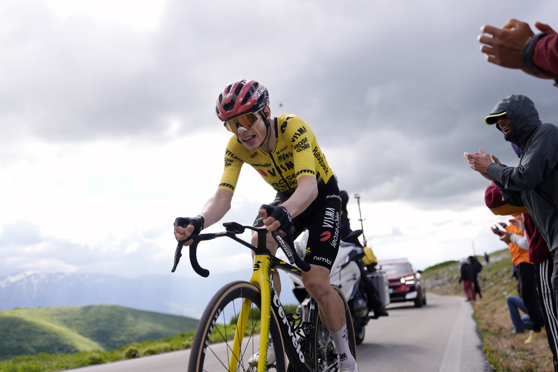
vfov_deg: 46.4
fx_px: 434
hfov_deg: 65.5
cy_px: 186
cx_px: 279
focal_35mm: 28
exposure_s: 1/6400
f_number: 2
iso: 320
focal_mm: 28
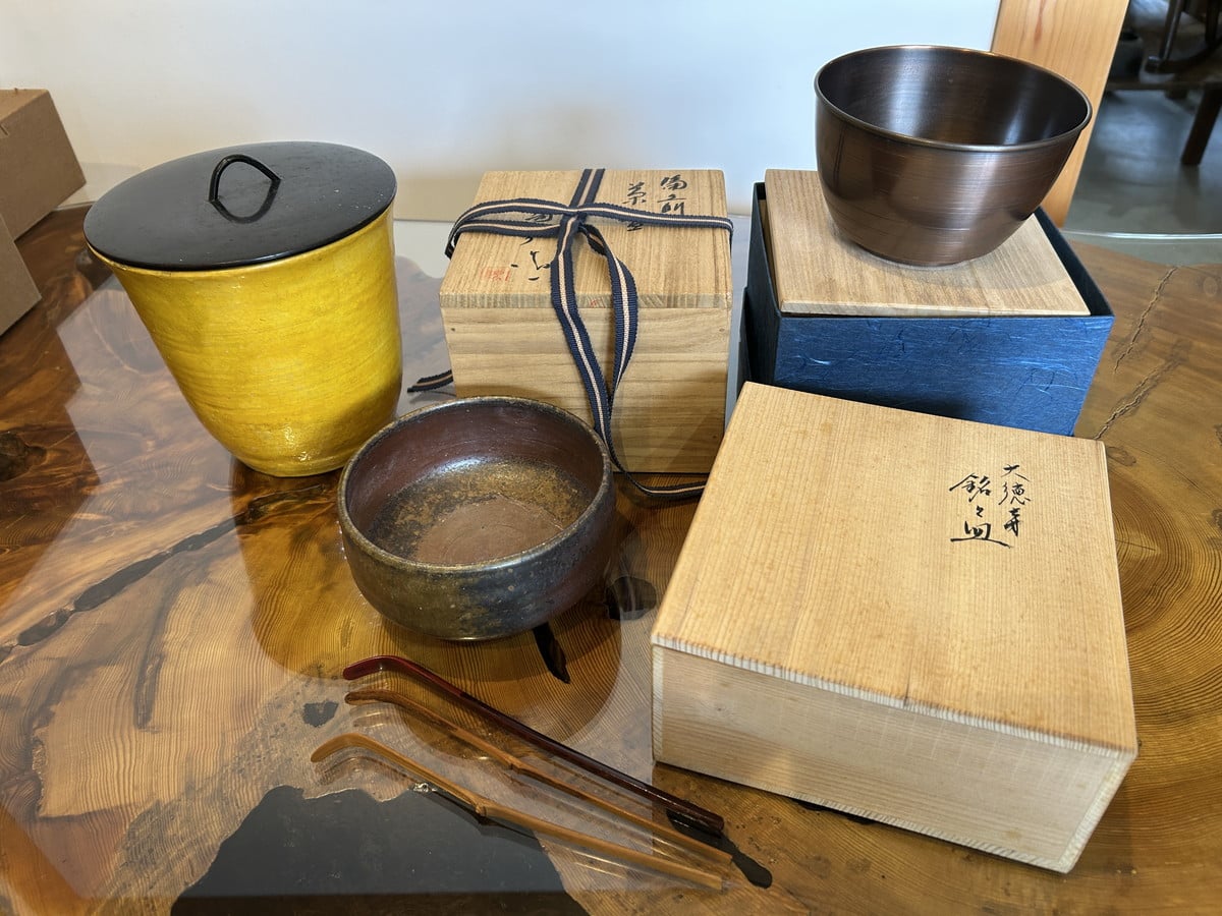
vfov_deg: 53.1
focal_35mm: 26
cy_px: 458
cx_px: 611
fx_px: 918
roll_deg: +3.3
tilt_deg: -40.6
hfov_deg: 67.3
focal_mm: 5.7
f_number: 1.5
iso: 100
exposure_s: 1/60
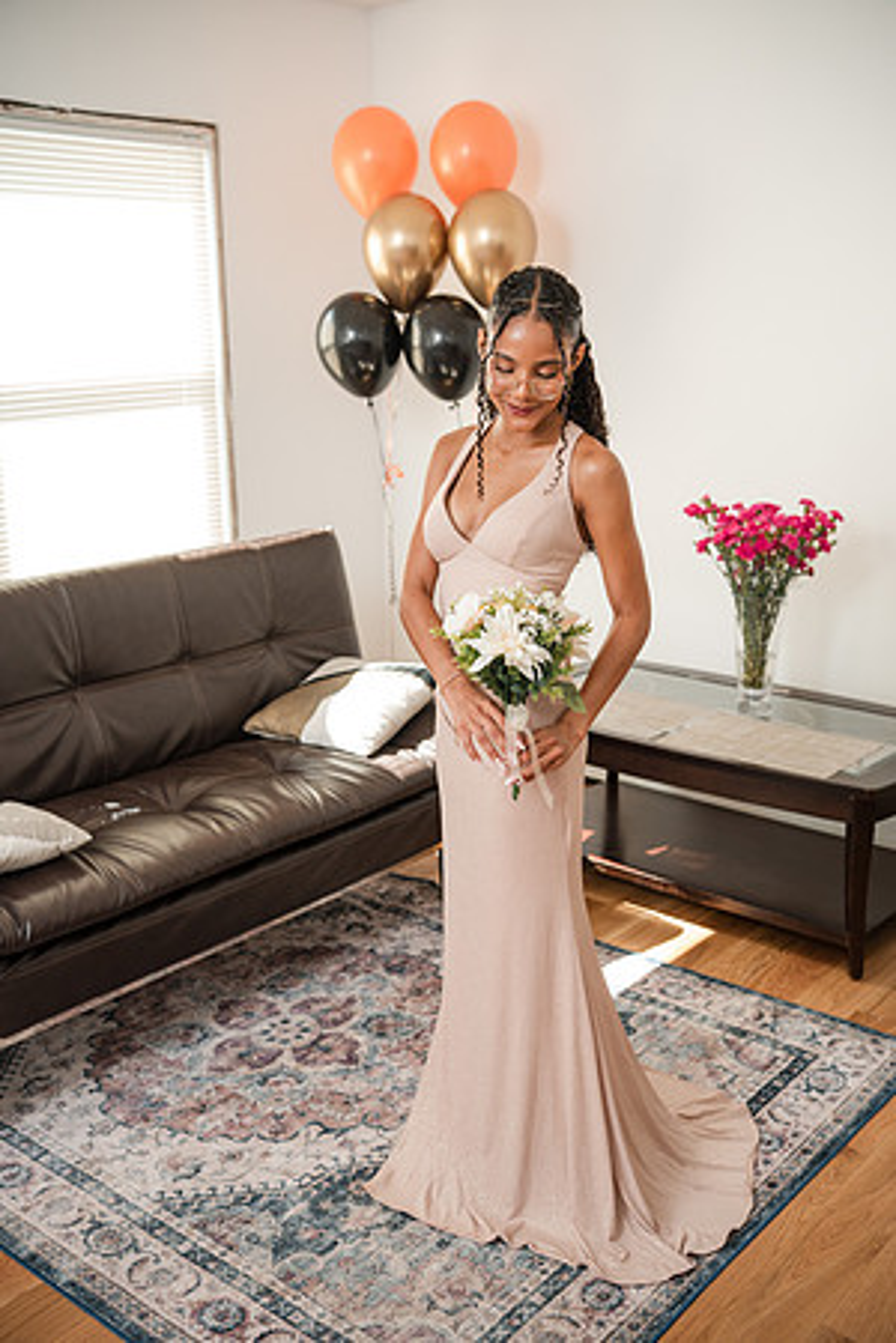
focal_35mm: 37
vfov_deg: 51.9
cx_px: 448
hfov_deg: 35.9
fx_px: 1381
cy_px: 672
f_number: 3.2
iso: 1000
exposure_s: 1/250
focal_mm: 37
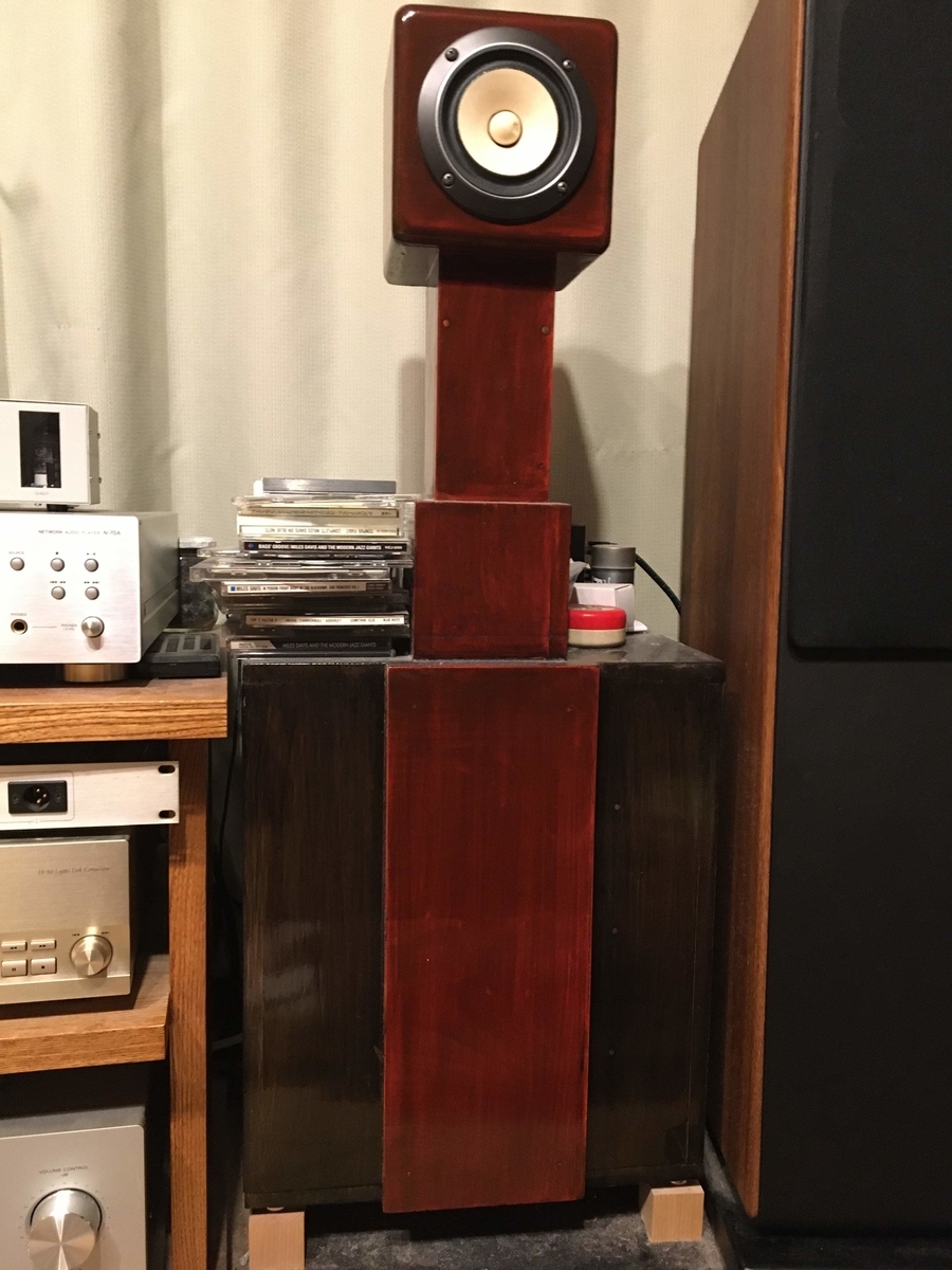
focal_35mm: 29
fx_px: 1063
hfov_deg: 48.2
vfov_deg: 61.7
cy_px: 635
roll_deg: -2.0
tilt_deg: -6.2
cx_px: 476
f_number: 2.2
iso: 200
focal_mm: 4.15
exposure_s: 1/15
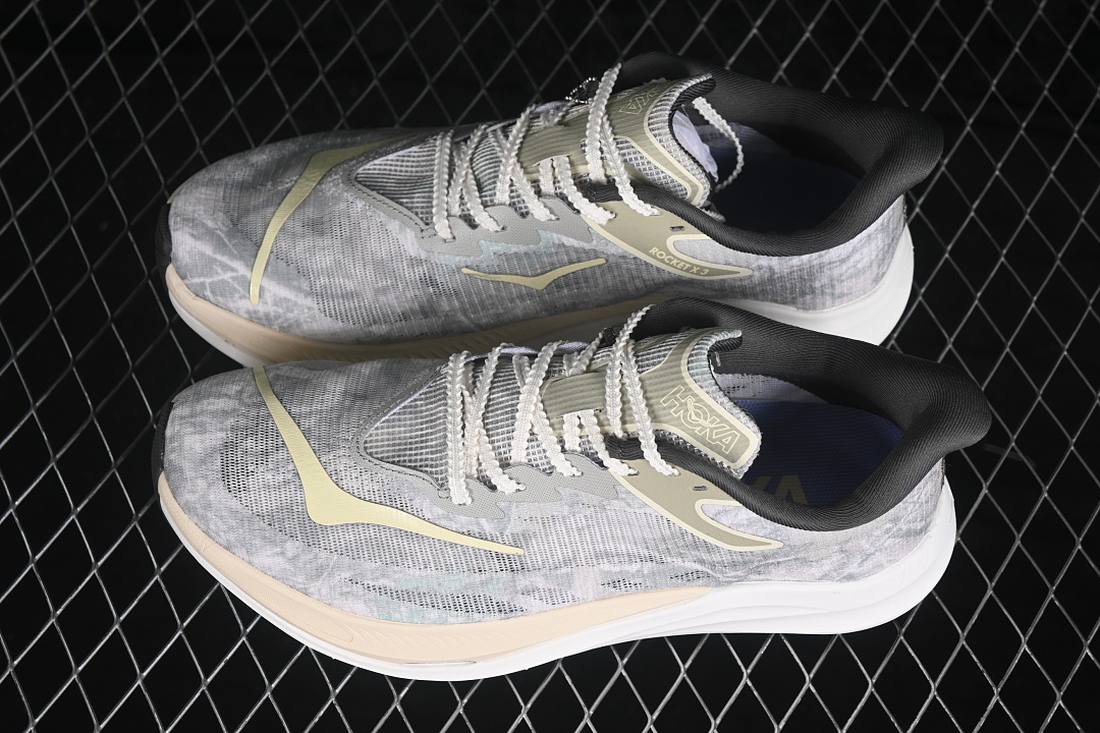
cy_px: 366
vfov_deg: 18.2
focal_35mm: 75
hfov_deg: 27.0
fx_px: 2291
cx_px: 550
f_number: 7.1
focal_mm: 50
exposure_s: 1/80
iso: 160
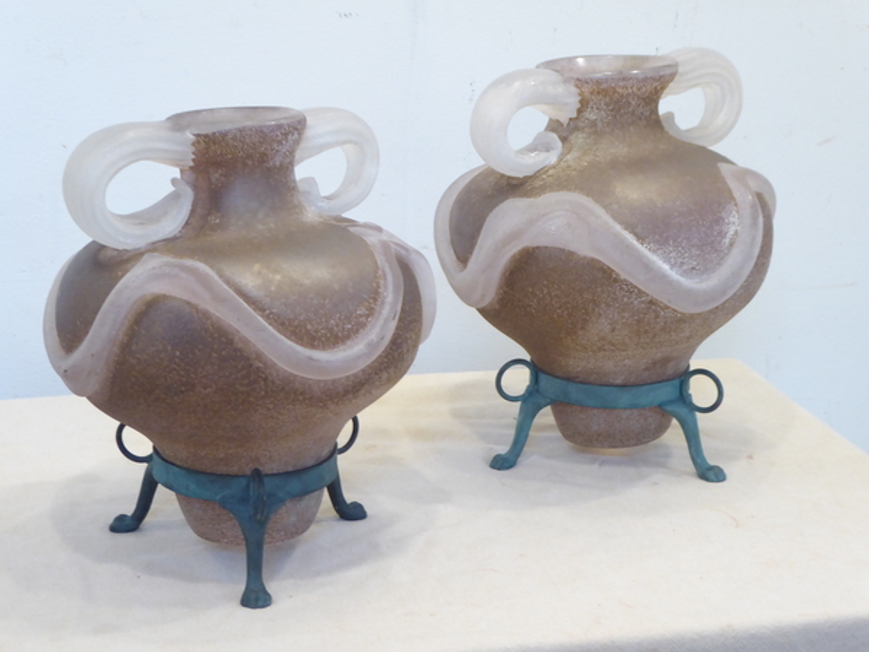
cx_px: 434
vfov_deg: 18.7
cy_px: 326
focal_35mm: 79
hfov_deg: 24.7
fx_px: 1983
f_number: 4.6
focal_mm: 13.2
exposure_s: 1/13
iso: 400
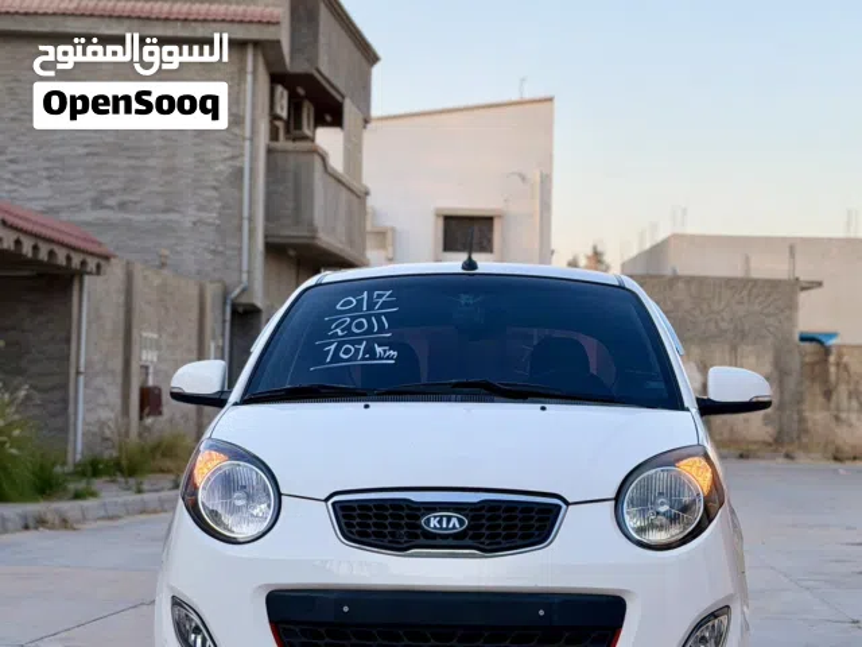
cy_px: 324
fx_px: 1195
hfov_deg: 39.7
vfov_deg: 30.3
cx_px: 431
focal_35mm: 48
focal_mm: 6.76
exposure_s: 1/611
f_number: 1.78
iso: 64
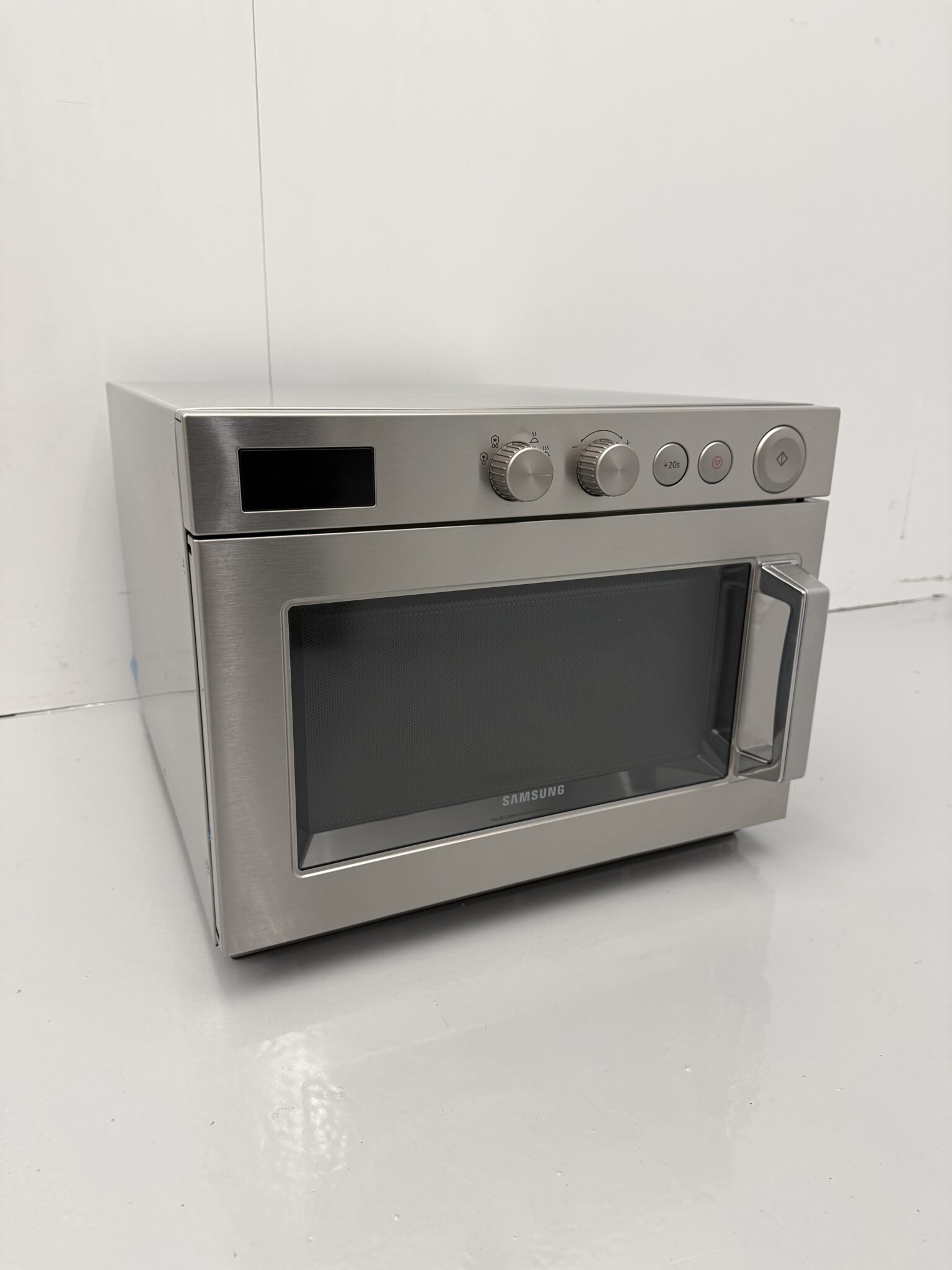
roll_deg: -1.2
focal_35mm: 24
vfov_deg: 71.6
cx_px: 476
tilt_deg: -17.4
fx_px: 880
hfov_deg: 56.8
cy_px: 635
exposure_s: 1/100
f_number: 1.78
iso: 160
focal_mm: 6.76
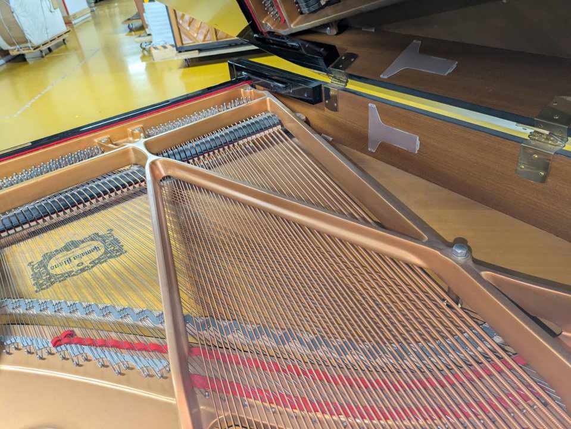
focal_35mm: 25
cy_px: 214
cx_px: 286
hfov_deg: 69.4
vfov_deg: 54.9
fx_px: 413
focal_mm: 5.43
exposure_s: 1/33.3
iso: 349
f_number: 1.89
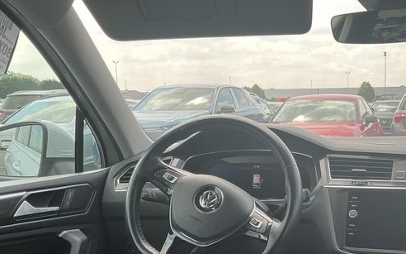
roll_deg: -0.7
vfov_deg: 25.1
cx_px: 314
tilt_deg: -10.1
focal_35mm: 50
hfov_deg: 39.0
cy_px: 222
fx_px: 553
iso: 25
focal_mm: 3
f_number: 1.8
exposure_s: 1/309
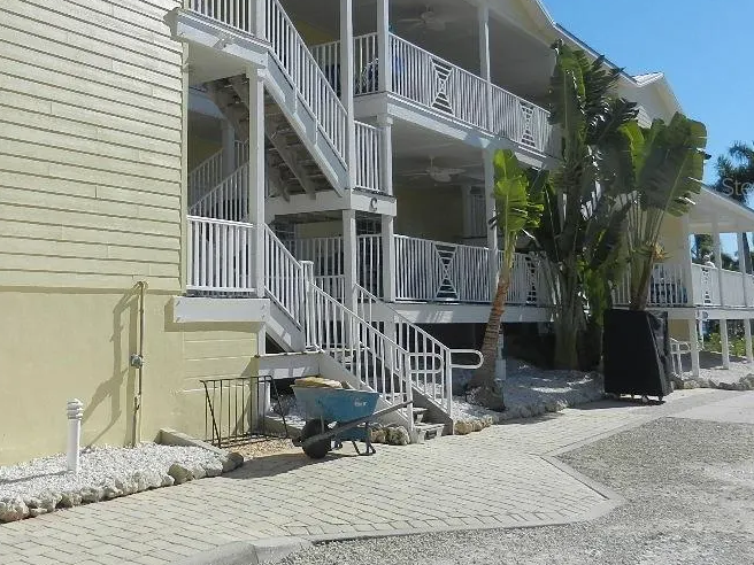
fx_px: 849
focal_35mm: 39
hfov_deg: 47.0
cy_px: 186
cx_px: 241
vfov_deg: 36.4
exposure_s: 1/640
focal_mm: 4.5
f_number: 7
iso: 160
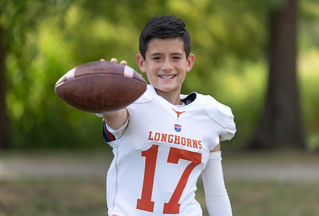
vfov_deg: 7.3
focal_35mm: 191
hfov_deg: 10.7
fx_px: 1700
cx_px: 164
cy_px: 112
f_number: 2.8
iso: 100
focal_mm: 176
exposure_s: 1/400
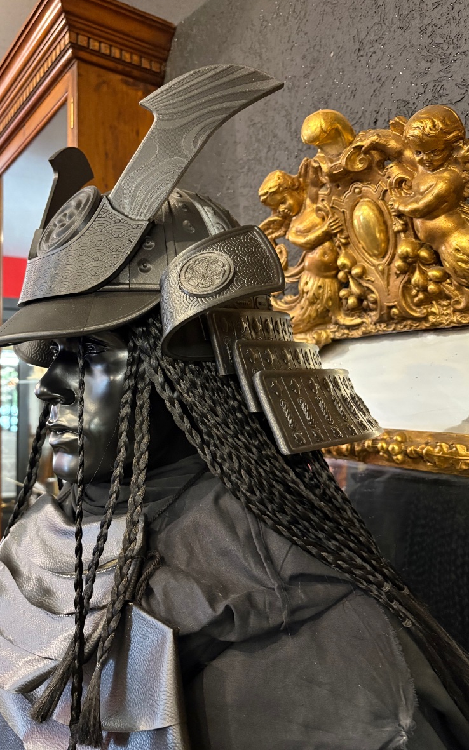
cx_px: 194
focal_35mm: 28
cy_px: 372
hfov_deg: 44.4
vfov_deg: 66.5
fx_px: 573
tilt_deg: +3.4
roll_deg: +1.2
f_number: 1.6
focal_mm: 5.96
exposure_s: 1/25
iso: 500
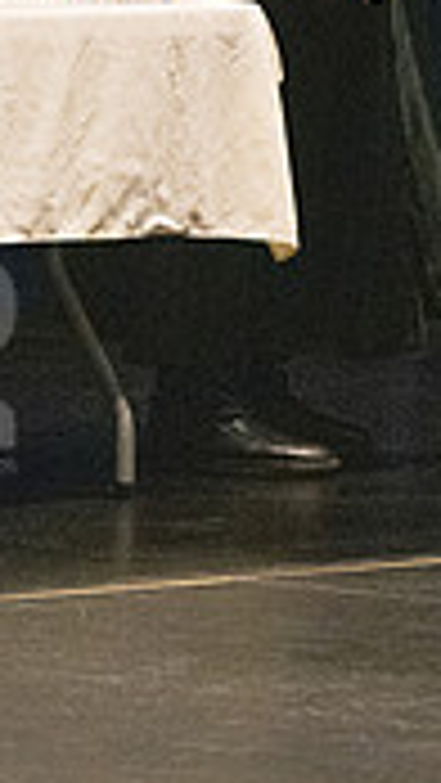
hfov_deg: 2.3
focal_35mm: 529
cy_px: -135
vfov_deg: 4.1
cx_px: 403
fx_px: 10986
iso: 10000
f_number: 3.2
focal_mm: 130
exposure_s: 1/400
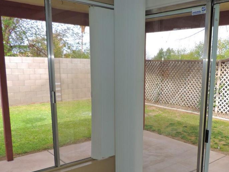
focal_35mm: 36
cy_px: 116
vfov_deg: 39.2
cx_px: 150
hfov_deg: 50.6
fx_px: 238
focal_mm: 4.3
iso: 80
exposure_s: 1/250
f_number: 3
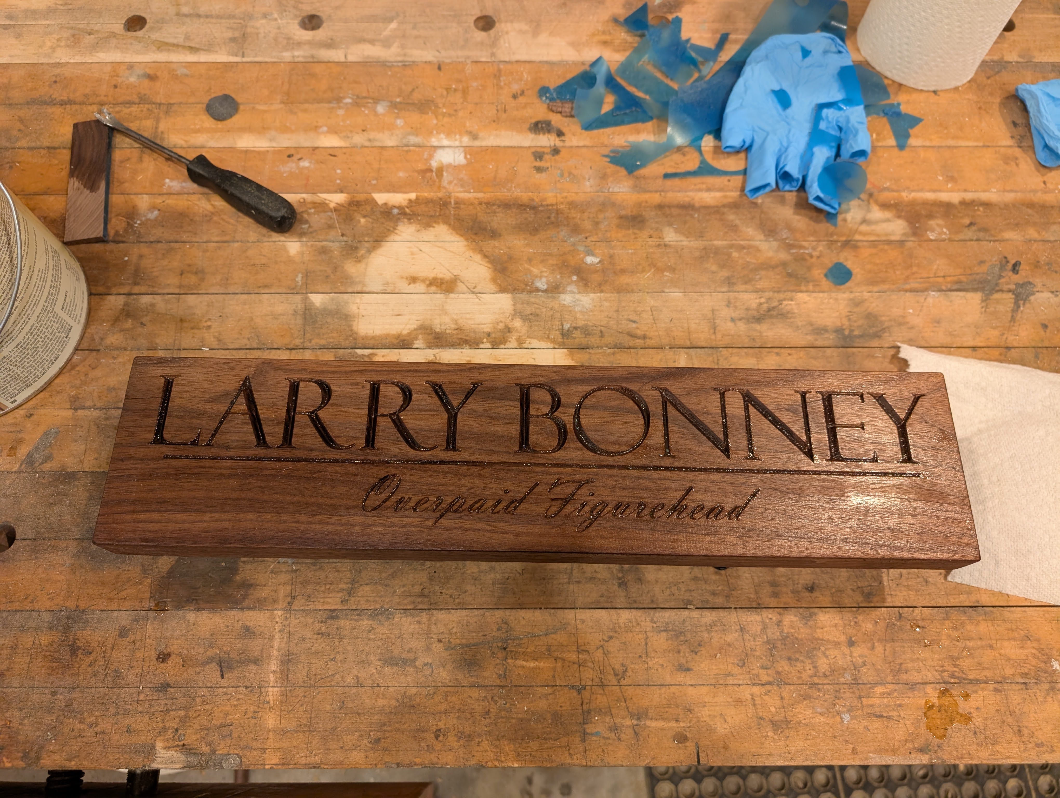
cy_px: 399
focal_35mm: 24
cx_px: 530
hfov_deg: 71.5
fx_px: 736
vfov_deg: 56.9
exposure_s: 1/120
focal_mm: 6.9
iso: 488
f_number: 1.68
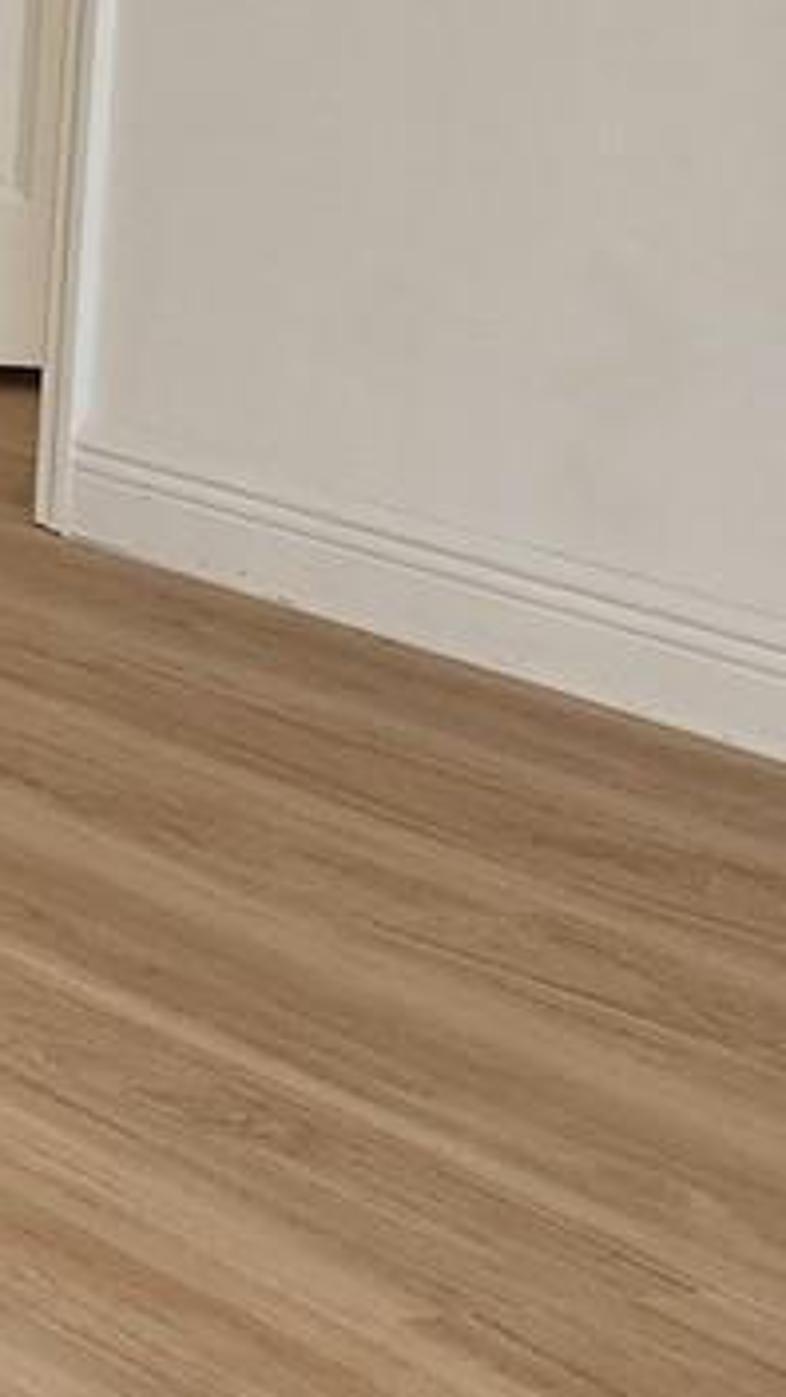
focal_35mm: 114
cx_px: -1977
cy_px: 187
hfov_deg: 8.1
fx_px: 4224
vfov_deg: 18.5
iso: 125
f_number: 1.8
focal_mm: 6.4
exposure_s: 1/180
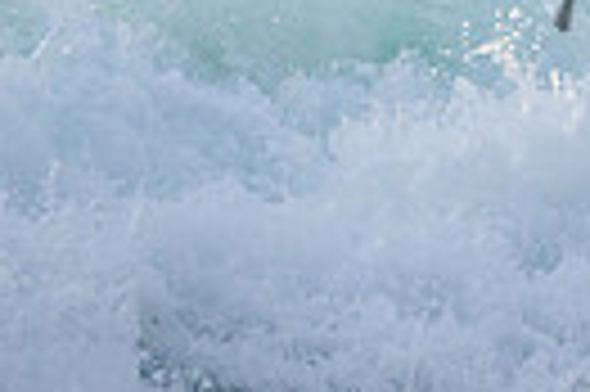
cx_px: 1000
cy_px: -79
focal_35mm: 2039
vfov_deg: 0.7
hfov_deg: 1.0
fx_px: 33375
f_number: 11
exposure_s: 1/1250
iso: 3200
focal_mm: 460
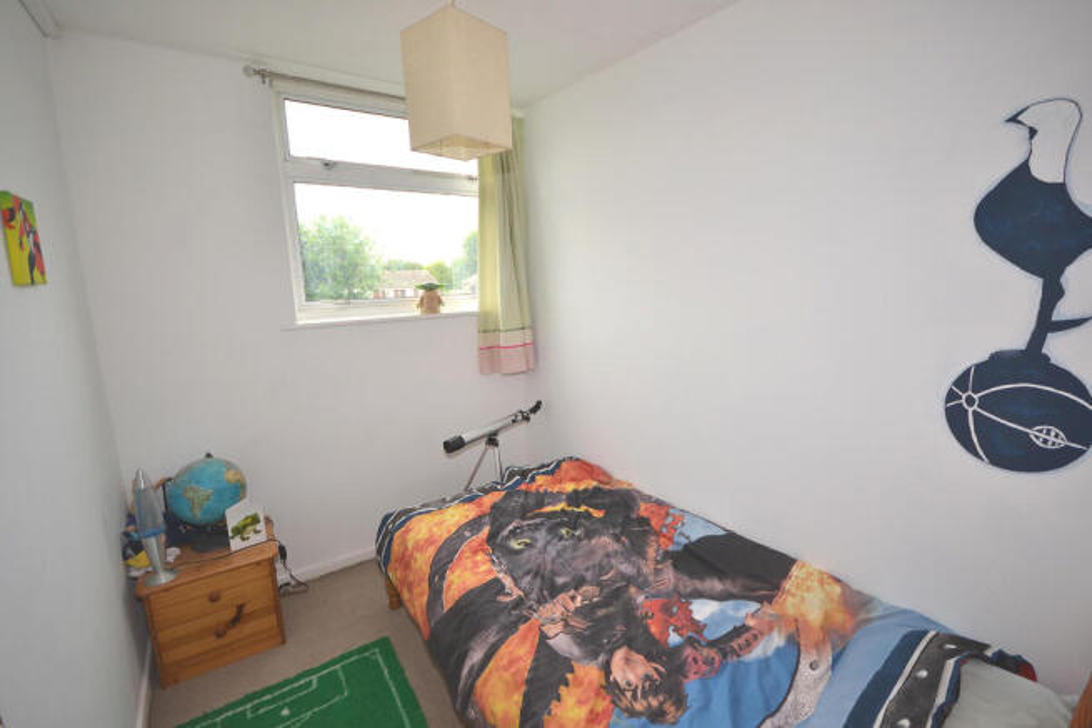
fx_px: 455
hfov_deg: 100.4
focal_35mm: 15
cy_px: 364
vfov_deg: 77.4
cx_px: 546
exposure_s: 1/60
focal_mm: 10
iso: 100
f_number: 4
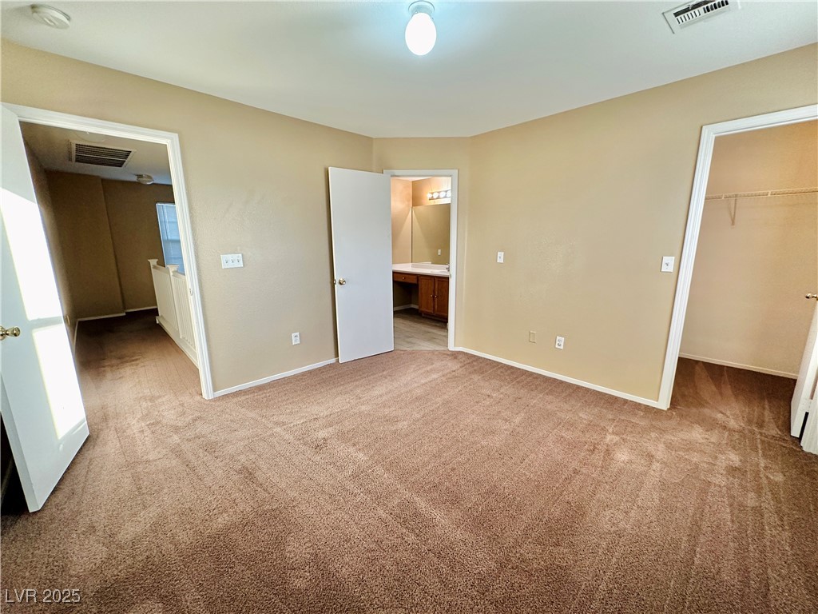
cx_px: 409
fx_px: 331
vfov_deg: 85.7
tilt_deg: -11.3
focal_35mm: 14
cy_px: 307
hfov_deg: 102.1
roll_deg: +0.1
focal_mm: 2.22
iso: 200
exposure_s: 1/120
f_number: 2.2
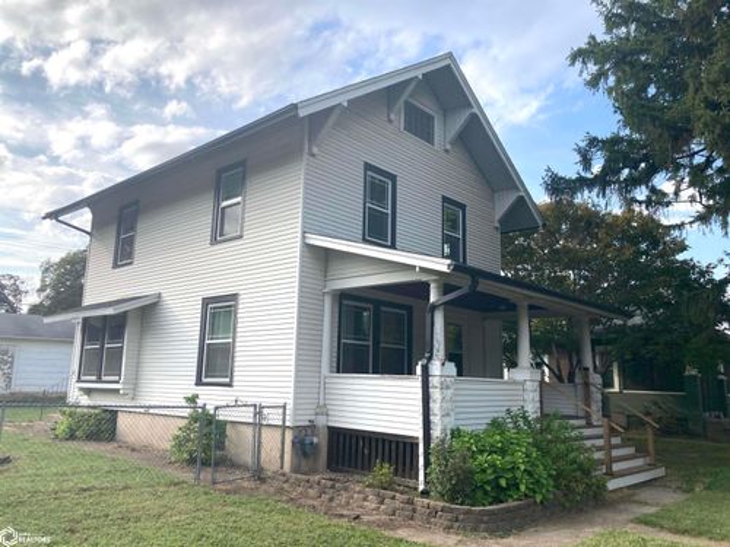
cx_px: 365
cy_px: 274
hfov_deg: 63.4
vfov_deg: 49.7
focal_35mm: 28
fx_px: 590
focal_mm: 3.99
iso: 20
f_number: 1.8
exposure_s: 1/1499
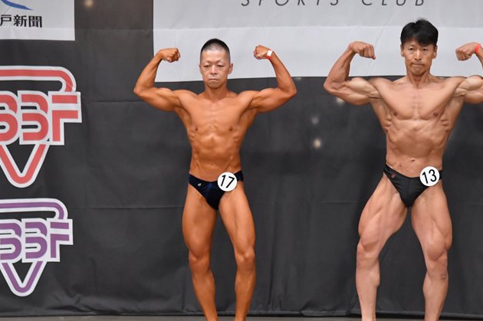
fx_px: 3579
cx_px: 262
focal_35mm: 267
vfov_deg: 5.1
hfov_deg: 7.7
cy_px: 183
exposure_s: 1/400
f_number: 5.6
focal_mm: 145
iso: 5000
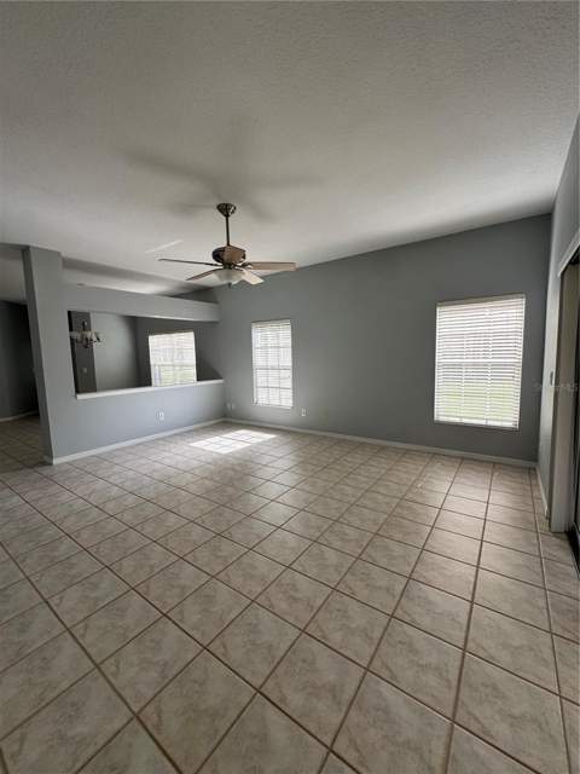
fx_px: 313
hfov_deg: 85.7
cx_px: 290
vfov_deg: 102.1
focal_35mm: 14
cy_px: 387
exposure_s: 1/185
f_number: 2.2
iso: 40
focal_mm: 2.22
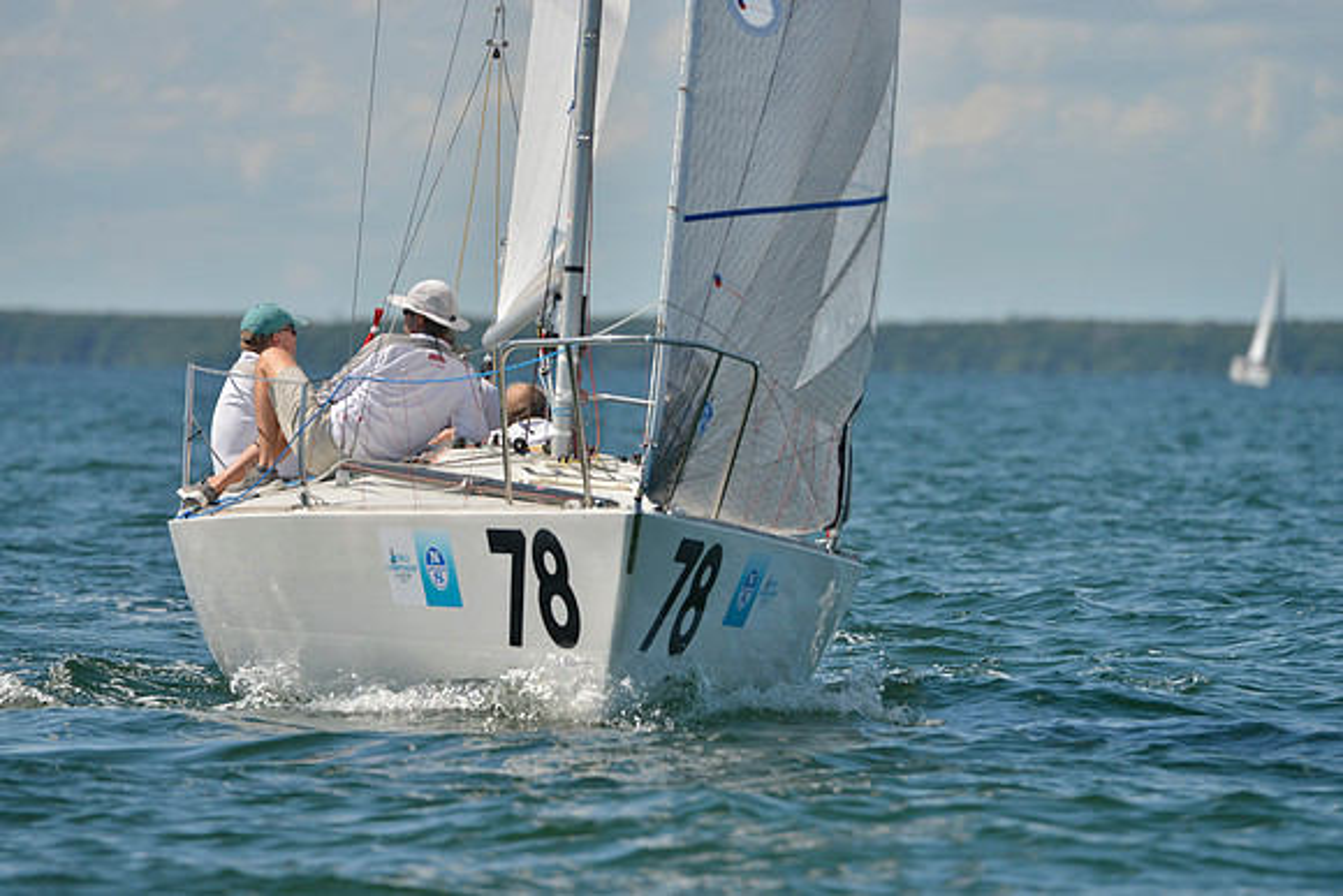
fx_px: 14925
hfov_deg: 5.2
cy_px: 448
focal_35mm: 400
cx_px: 672
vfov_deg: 3.4
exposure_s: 1/1250
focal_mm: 400
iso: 200
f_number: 6.3
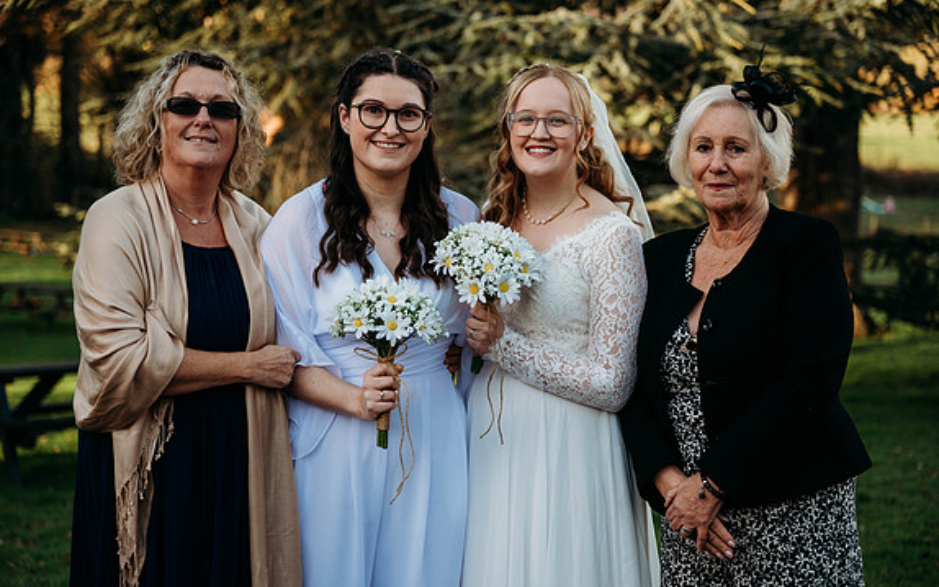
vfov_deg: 18.1
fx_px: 1843
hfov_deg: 28.6
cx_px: 468
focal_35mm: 72
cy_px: 312
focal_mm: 70
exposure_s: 1/400
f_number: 2.8
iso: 100
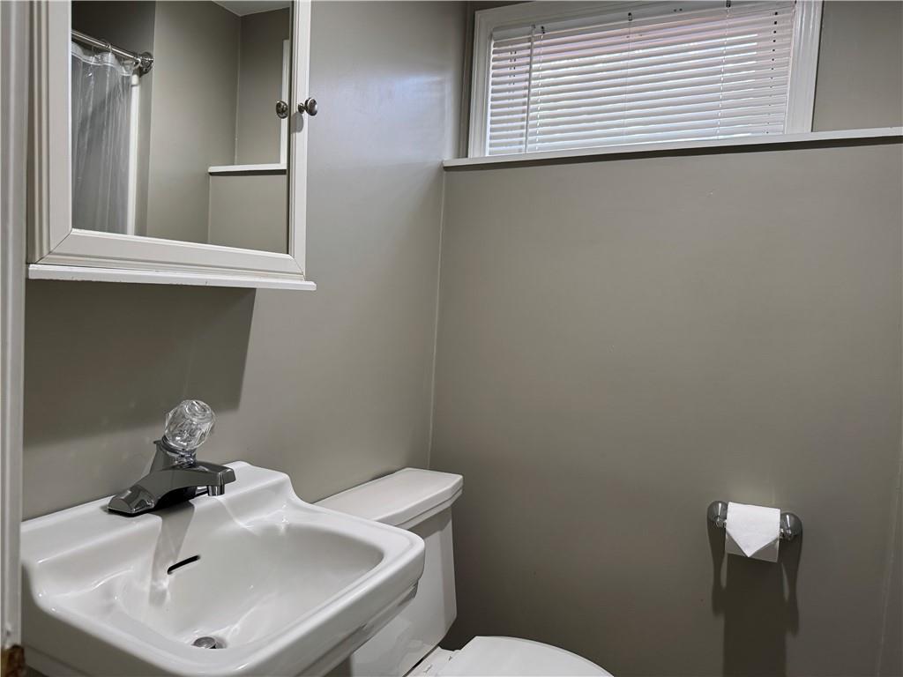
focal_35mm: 24
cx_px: 452
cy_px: 338
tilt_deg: -3.6
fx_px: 626
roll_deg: -3.3
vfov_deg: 56.8
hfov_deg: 71.6
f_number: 1.78
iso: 200
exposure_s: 1/121
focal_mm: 6.76
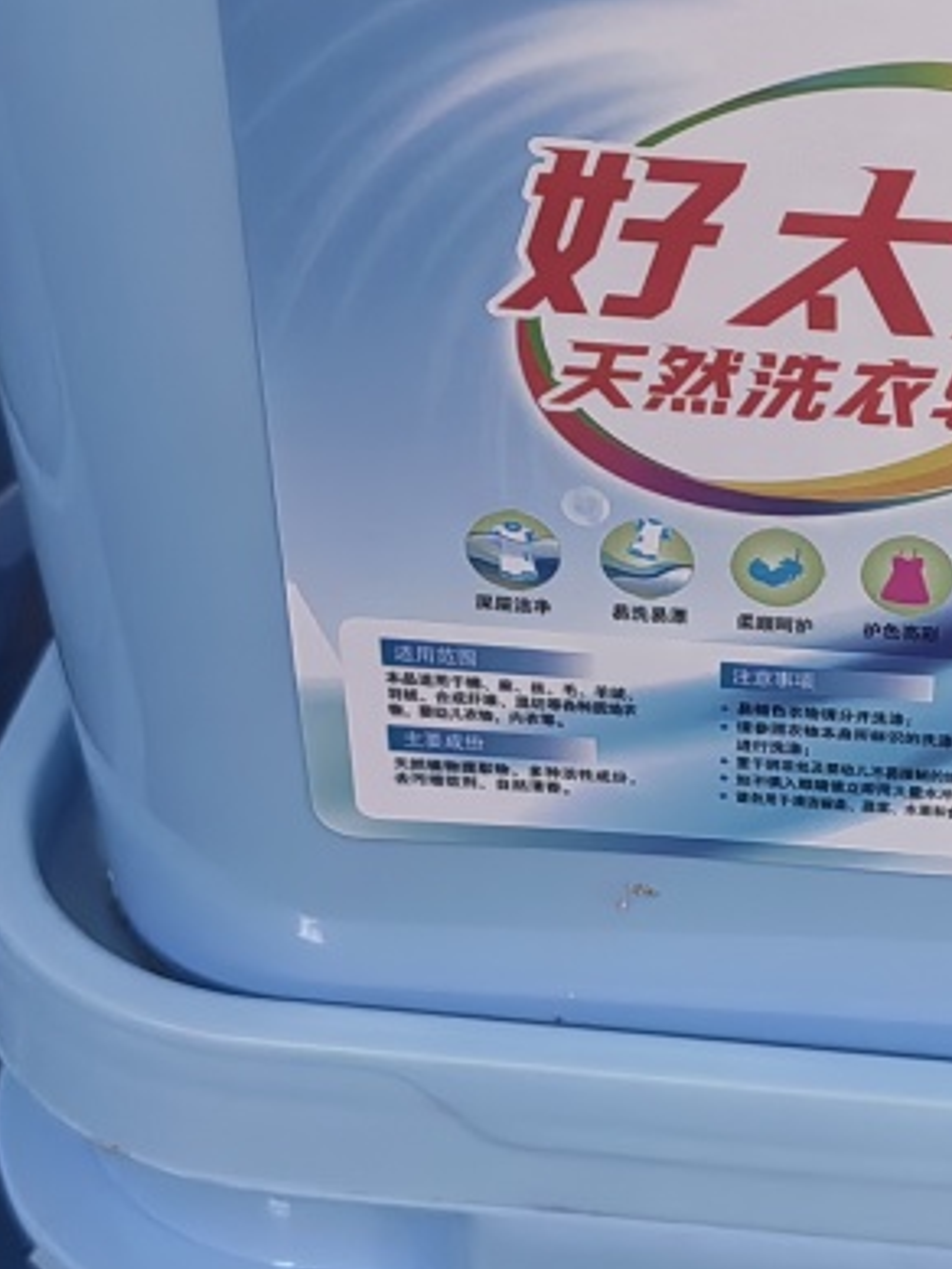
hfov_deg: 19.6
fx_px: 2712
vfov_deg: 26.3
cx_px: 812
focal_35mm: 74
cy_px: 638
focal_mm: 5.52
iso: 500
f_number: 1.9
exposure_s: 1/33.3
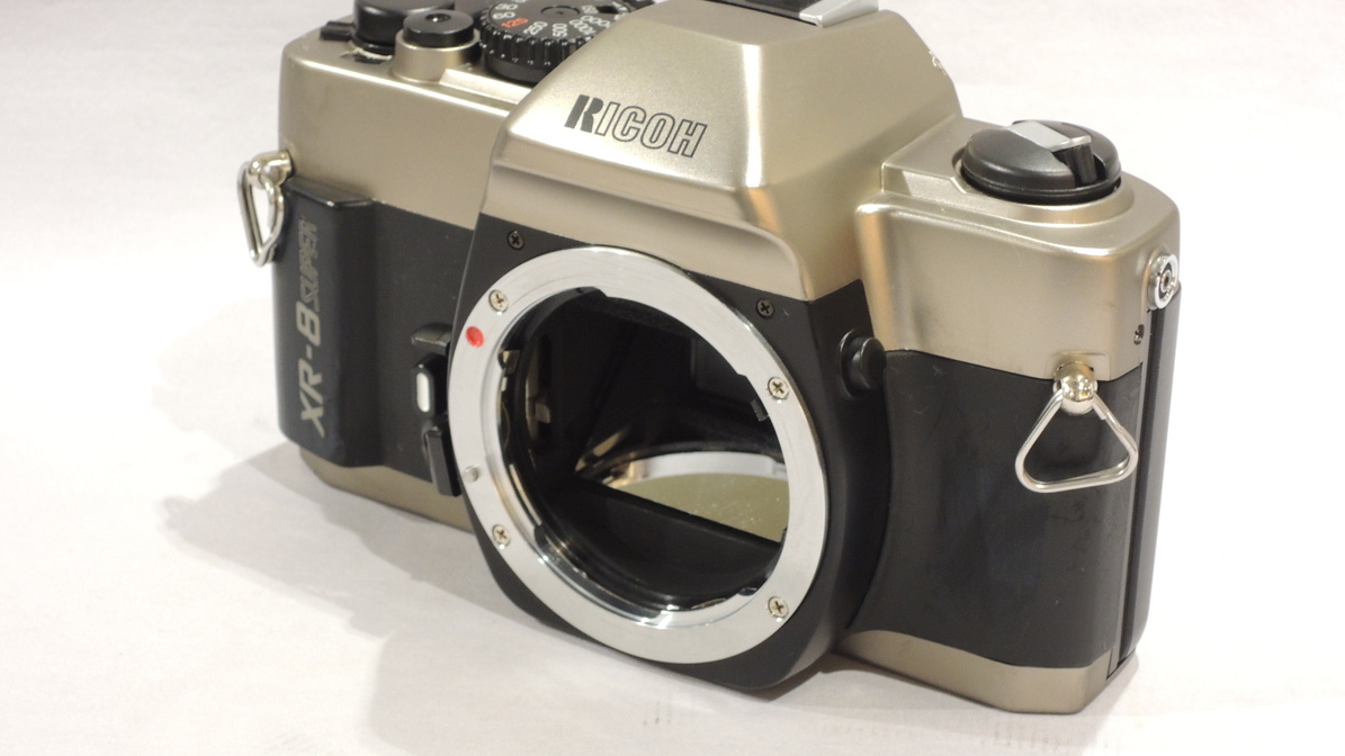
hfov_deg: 22.9
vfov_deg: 13.0
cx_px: 672
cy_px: 392
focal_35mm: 93
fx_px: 3317
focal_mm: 15.2
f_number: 5
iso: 400
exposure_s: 1/40
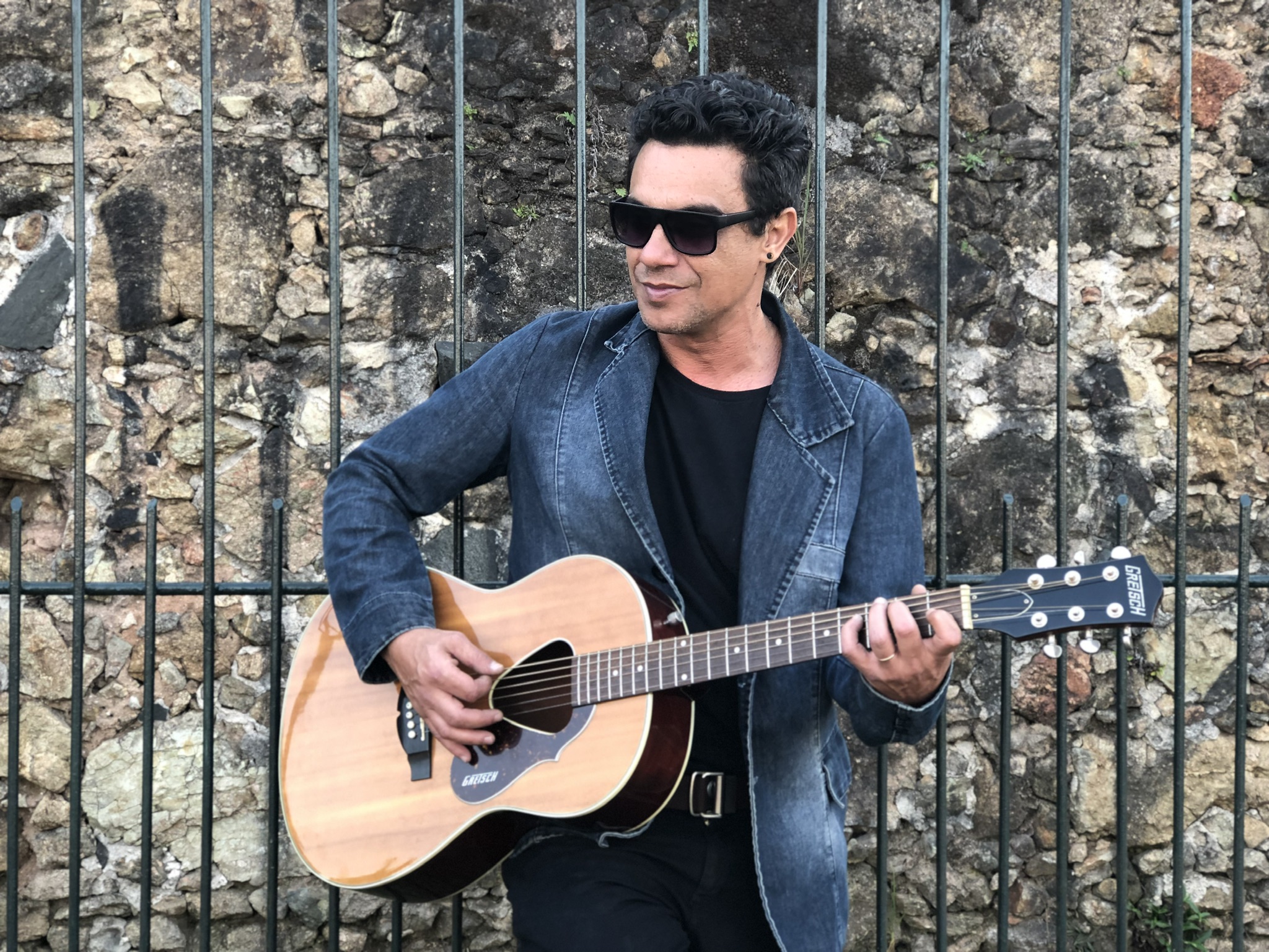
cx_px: 634
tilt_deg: -0.3
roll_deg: +0.1
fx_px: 2090
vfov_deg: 25.7
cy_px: 476
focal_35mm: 57
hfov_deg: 33.8
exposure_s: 1/30
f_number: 2.8
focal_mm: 6.6
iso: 32
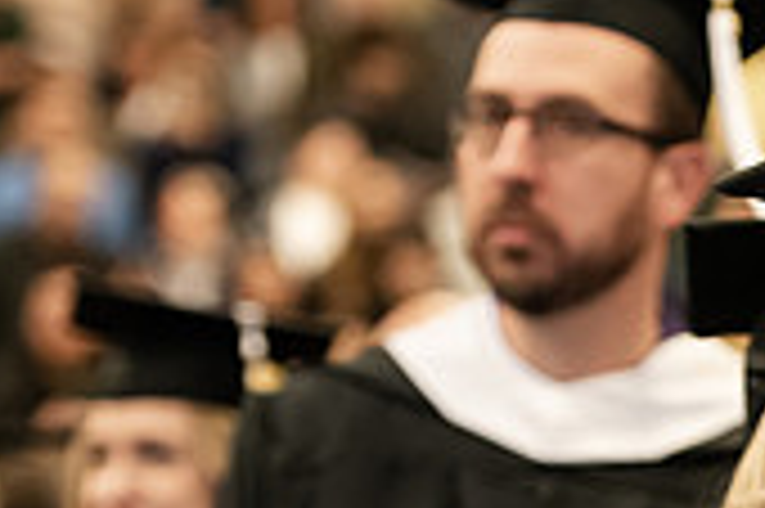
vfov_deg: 3.9
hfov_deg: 5.9
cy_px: 677
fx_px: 7388
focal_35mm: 348
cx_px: 1030
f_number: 3.2
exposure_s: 1/200
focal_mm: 102
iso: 2000
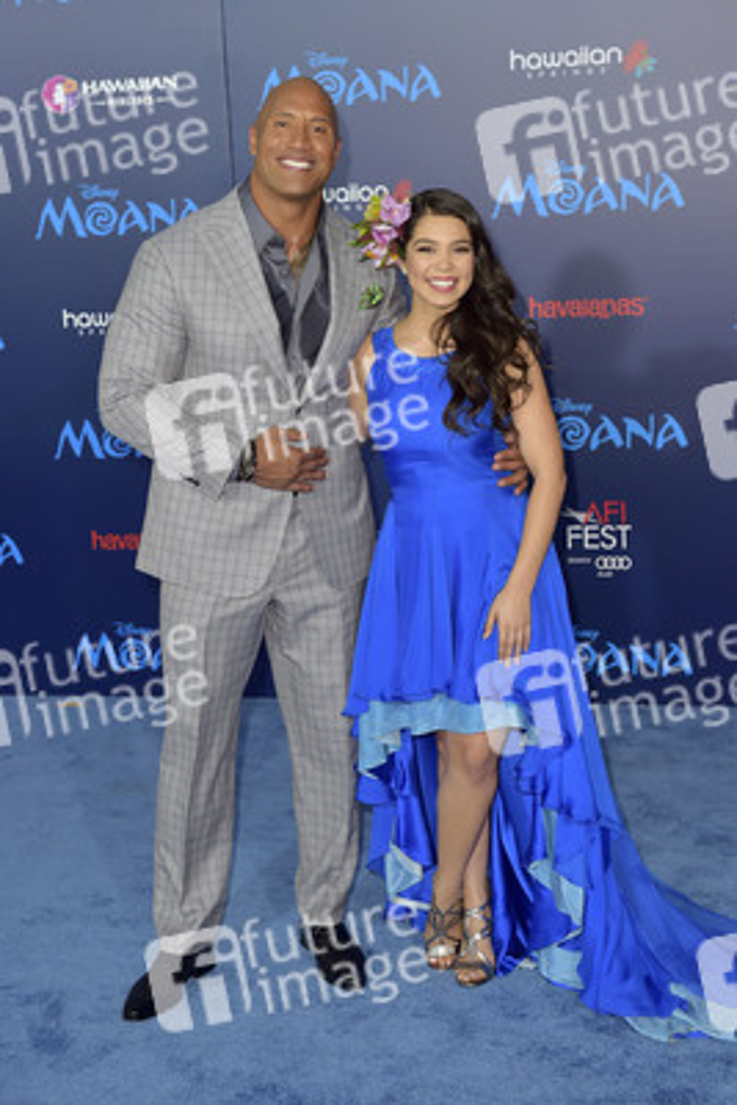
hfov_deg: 24.6
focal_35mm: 55
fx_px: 1687
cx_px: 368
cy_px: 552
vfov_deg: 36.2
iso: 400
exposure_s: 1/320
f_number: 4.5
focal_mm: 55
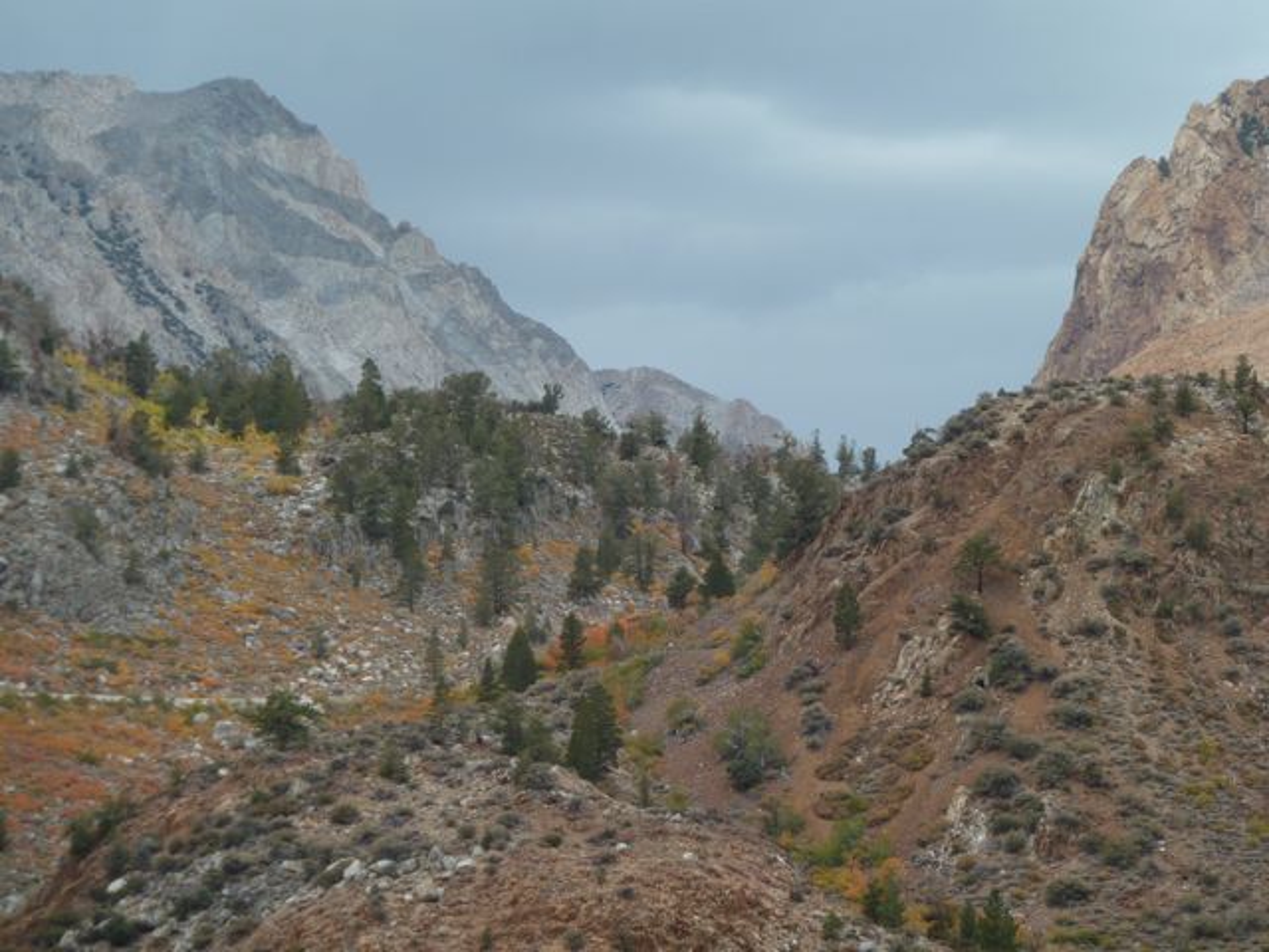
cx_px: 634
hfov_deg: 11.7
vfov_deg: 8.8
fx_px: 6195
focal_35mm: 169
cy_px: 476
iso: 80
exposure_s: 1/200
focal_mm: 27.8
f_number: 4.5
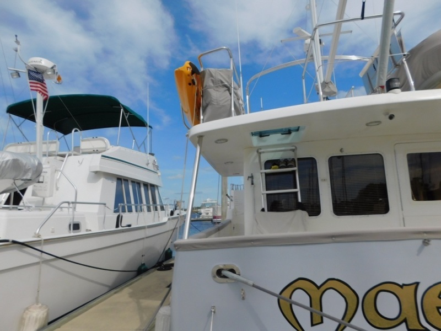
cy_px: 166
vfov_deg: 58.9
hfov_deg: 73.9
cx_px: 220
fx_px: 293
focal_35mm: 23
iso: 125
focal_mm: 4
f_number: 6
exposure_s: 1/800
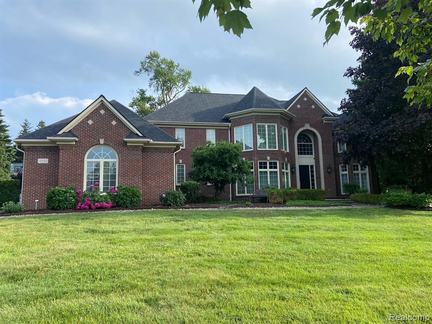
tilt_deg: +6.3
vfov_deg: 53.1
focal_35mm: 26
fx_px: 324
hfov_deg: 67.3
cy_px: 162
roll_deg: +2.0
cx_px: 216
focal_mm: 4.25
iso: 32
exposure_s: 1/1043
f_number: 1.8
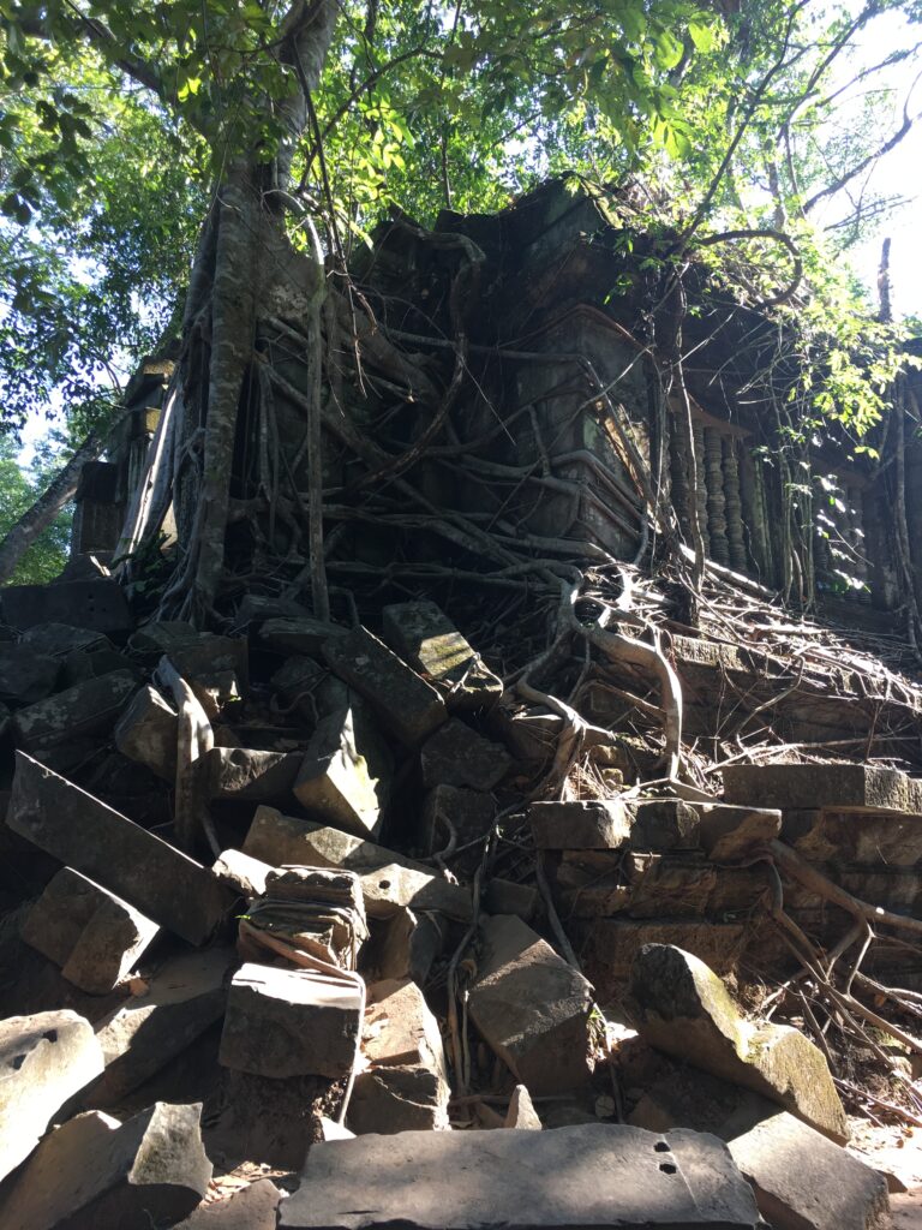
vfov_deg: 61.7
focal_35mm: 29
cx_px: 461
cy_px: 615
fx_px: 1030
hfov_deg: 48.2
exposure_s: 1/100
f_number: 2.2
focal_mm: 4.15
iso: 32
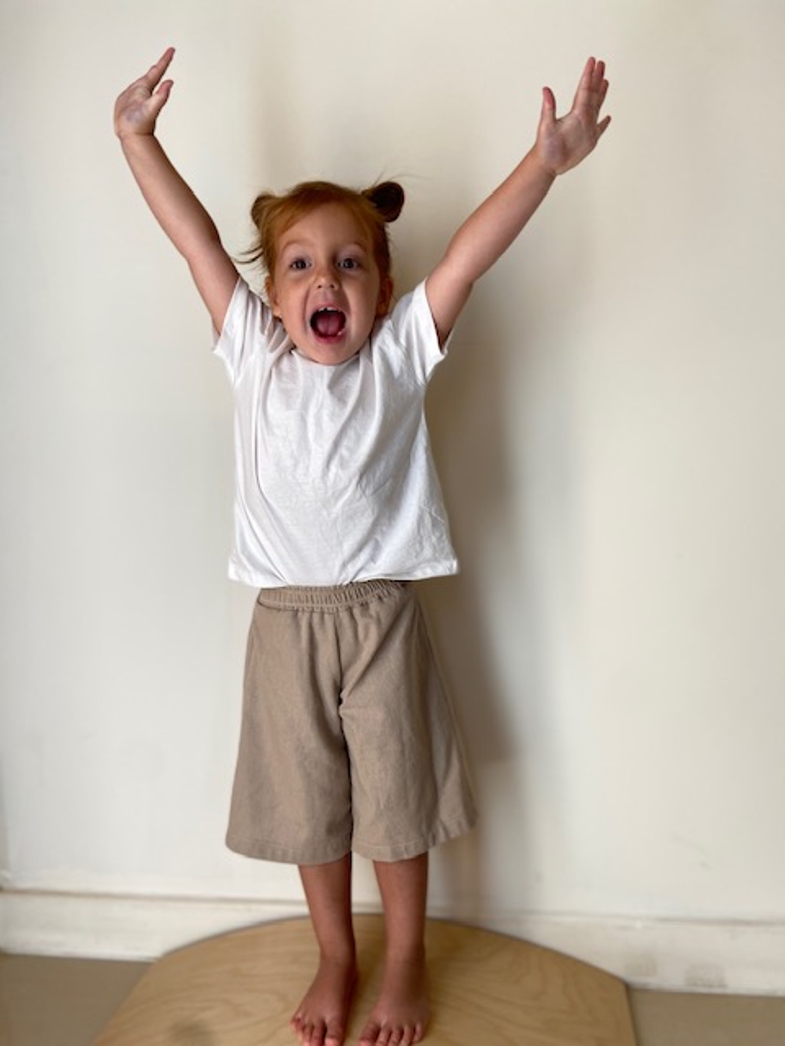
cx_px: 392
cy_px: 523
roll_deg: +1.6
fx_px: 786
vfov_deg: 67.3
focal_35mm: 26
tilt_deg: -2.2
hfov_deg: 53.1
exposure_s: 1/120
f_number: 1.8
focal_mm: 4.25
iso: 32
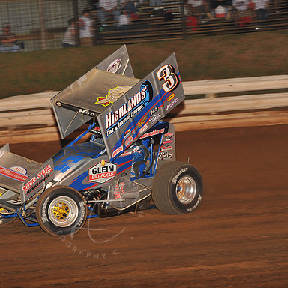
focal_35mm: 154
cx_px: 98
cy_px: 144
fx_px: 1450
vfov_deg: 11.3
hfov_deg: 11.3
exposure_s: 1/320
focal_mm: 120
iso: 1000
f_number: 6.3
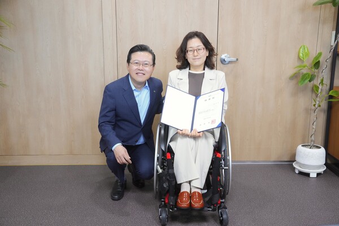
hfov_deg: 45.4
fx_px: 405
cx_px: 170
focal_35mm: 43
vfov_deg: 31.2
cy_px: 113
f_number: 4
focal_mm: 43
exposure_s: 1/320
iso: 4000
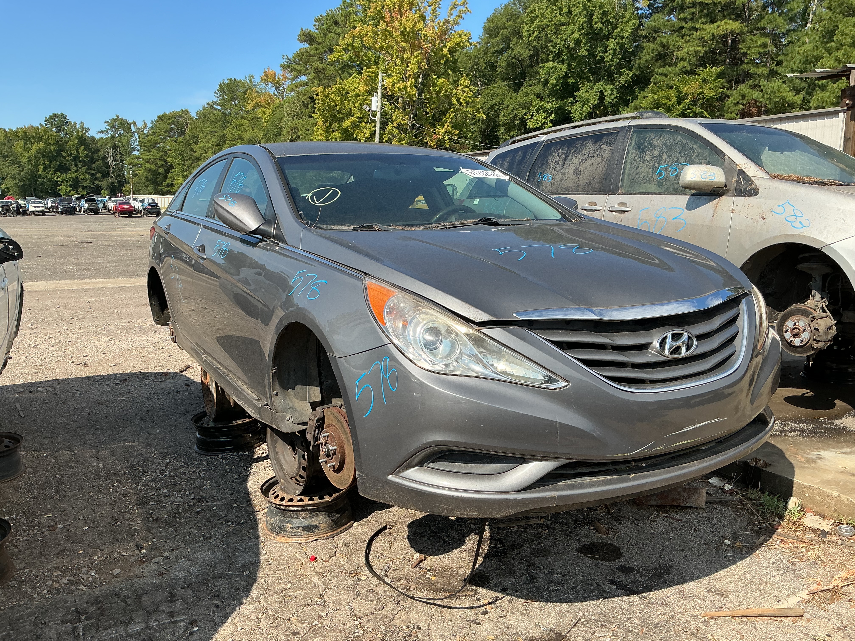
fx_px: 716
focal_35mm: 29
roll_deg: -1.3
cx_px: 428
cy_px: 320
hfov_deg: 61.7
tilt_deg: -7.9
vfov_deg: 48.2
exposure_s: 1/1221
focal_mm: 3
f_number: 1.8
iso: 25
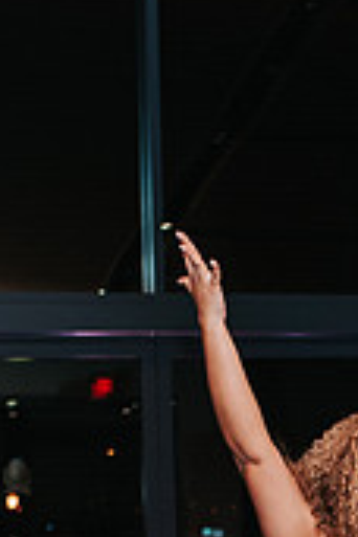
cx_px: 414
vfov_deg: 14.3
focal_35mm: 138
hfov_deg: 9.8
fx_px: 2058
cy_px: 685
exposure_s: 1/200
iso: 1000
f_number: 2.8
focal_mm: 35
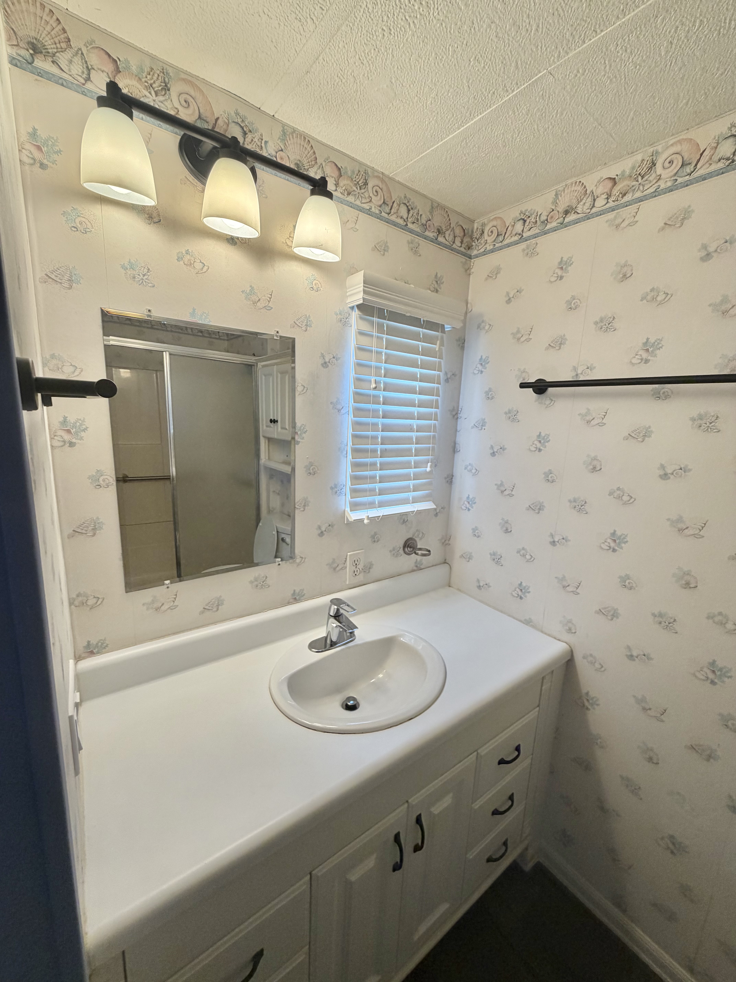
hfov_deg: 85.7
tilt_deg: -9.1
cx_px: 368
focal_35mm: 14
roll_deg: -2.6
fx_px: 397
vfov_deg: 102.1
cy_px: 491
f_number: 2.2
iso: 125
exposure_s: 1/120
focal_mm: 2.22
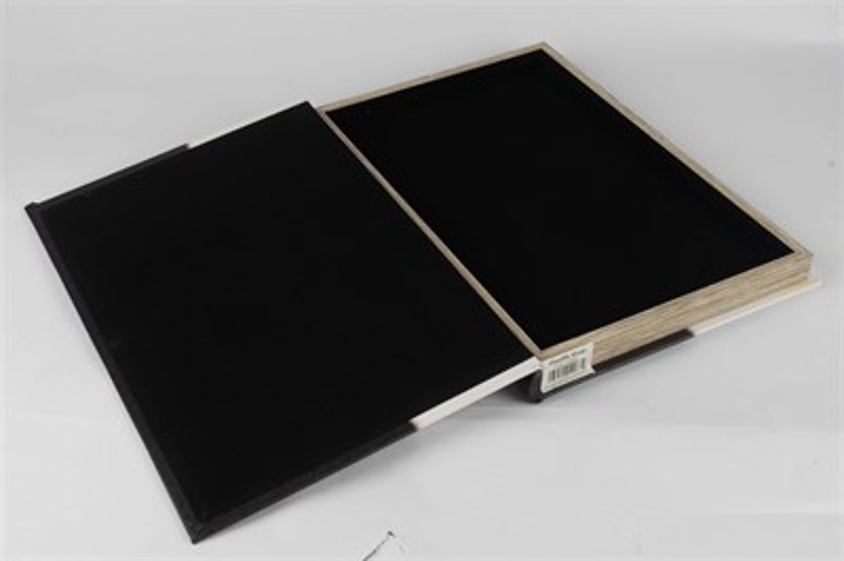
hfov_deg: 38.2
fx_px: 1218
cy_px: 280
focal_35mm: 52
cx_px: 422
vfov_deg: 25.9
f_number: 18
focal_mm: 35
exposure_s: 1/100
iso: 100
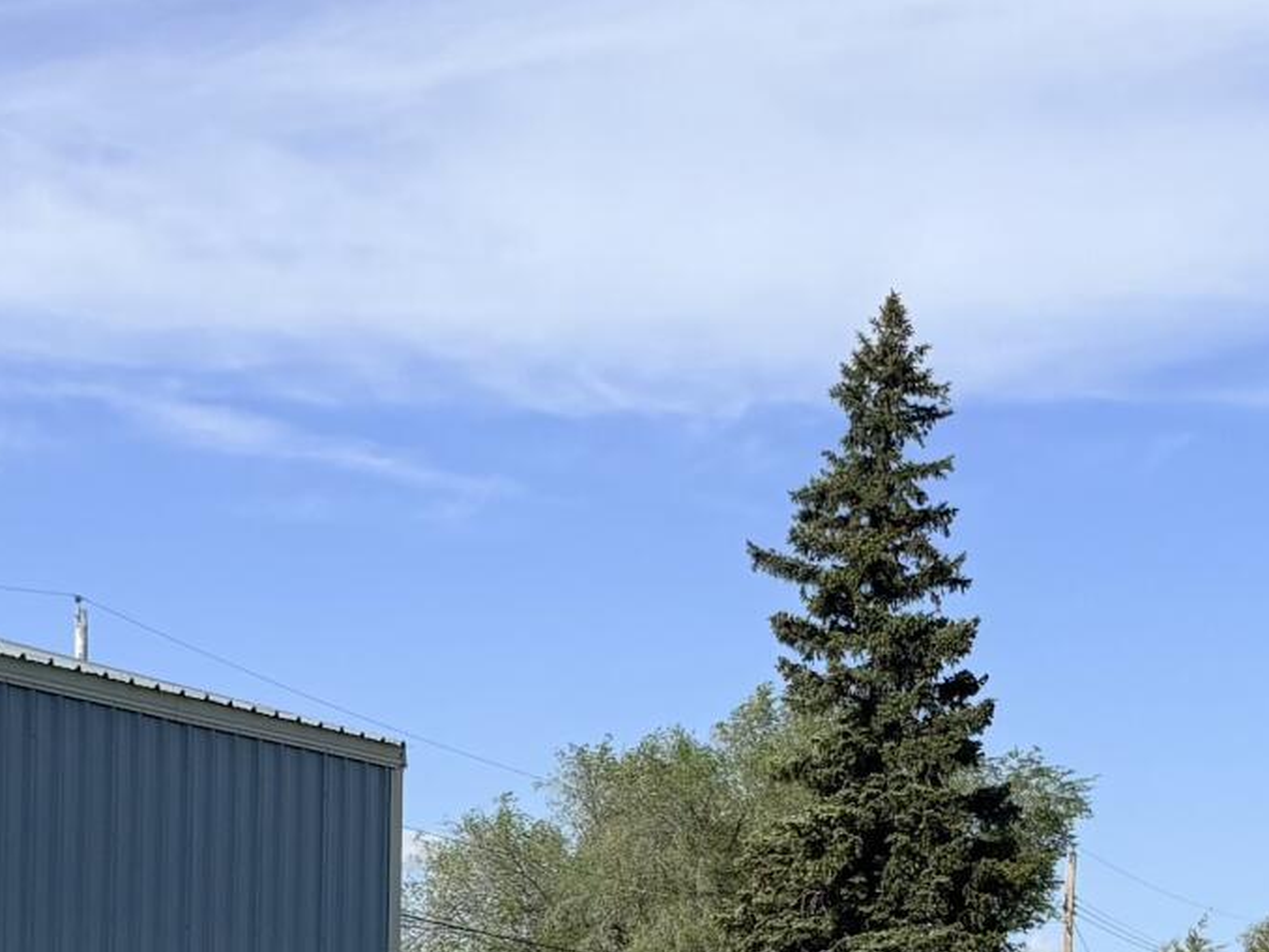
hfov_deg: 17.1
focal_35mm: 115
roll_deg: -0.5
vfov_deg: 12.7
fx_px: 4217
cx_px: 582
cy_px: 991
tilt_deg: +3.8
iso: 50
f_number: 1.6
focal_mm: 5.96
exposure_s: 1/5348
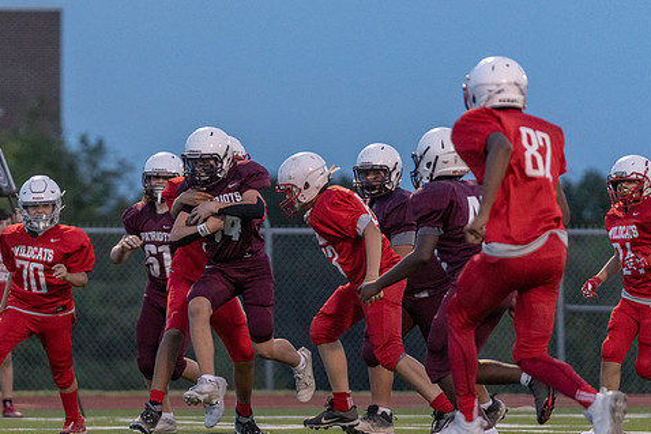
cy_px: 323
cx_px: 206
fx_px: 7217
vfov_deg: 3.4
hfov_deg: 5.2
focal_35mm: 399
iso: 3200
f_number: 2.8
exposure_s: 1/1250
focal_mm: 200
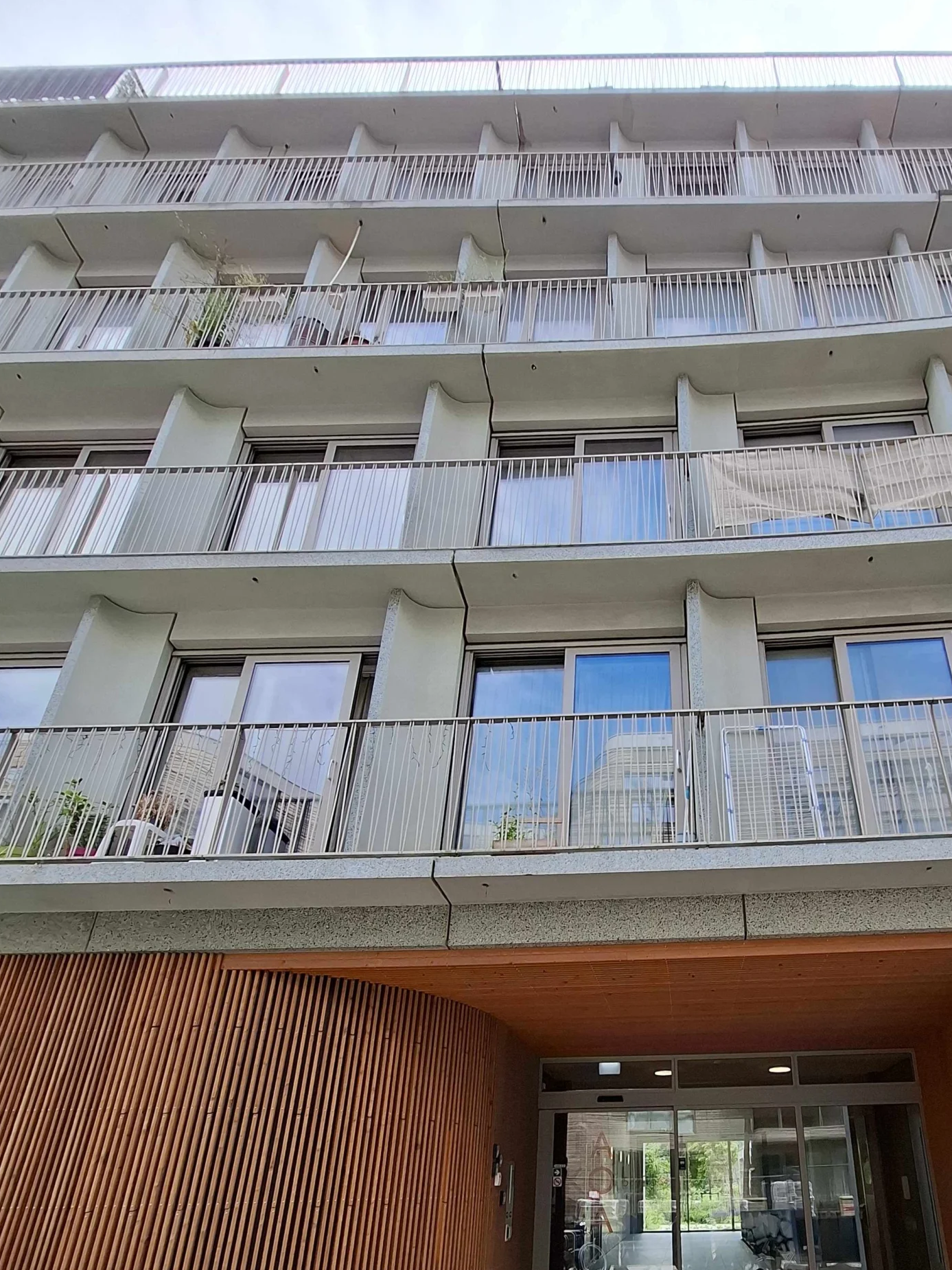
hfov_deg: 69.0
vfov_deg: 83.9
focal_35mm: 18
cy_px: 873
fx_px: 660
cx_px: 654
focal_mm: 1.74
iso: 40
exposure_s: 1/310
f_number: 2.2
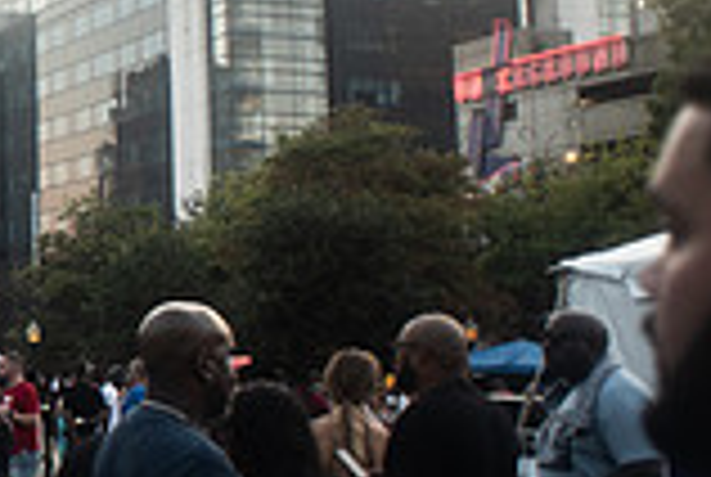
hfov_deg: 21.4
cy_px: 149
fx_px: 1543
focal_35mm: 78
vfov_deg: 17.5
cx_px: -378
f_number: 3.5
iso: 250
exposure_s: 1/320
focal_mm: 20
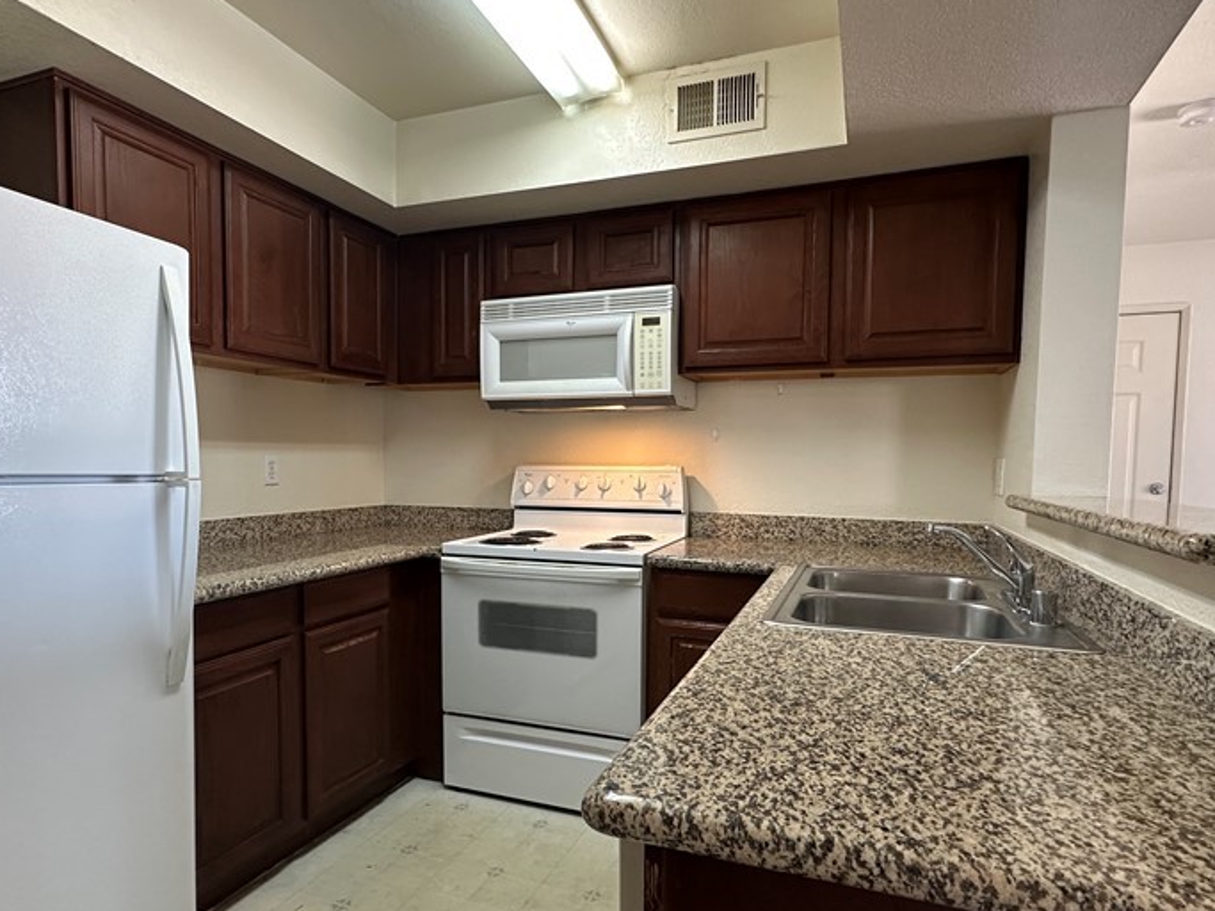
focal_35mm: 21
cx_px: 578
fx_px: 737
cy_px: 504
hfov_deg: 78.9
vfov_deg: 63.3
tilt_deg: -4.4
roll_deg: -1.6
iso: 200
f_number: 2.2
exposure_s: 1/60
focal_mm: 2.22
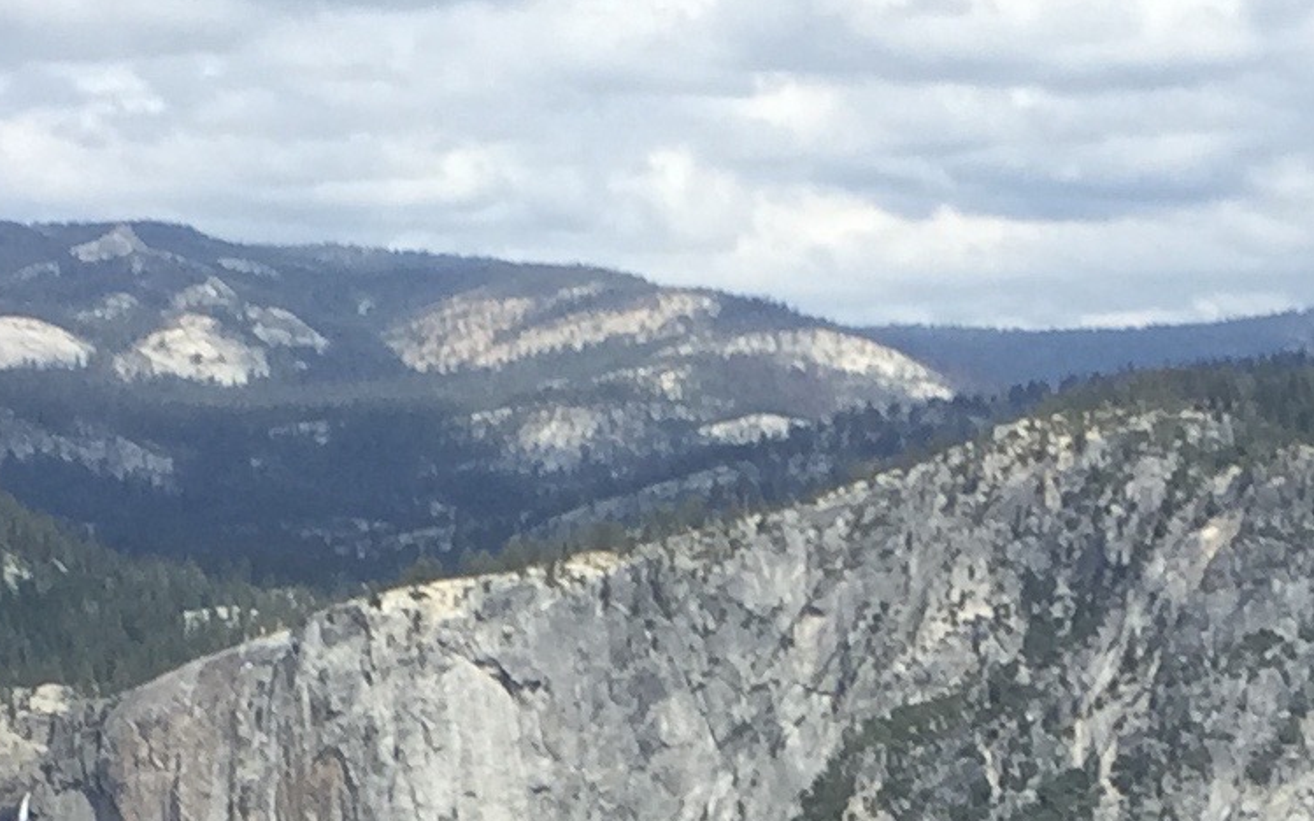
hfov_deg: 15.6
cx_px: 735
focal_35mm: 134
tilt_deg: -12.4
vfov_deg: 9.3
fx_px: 4798
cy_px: 1547
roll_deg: +0.1
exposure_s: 1/1799
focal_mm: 4.15
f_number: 2.2
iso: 32
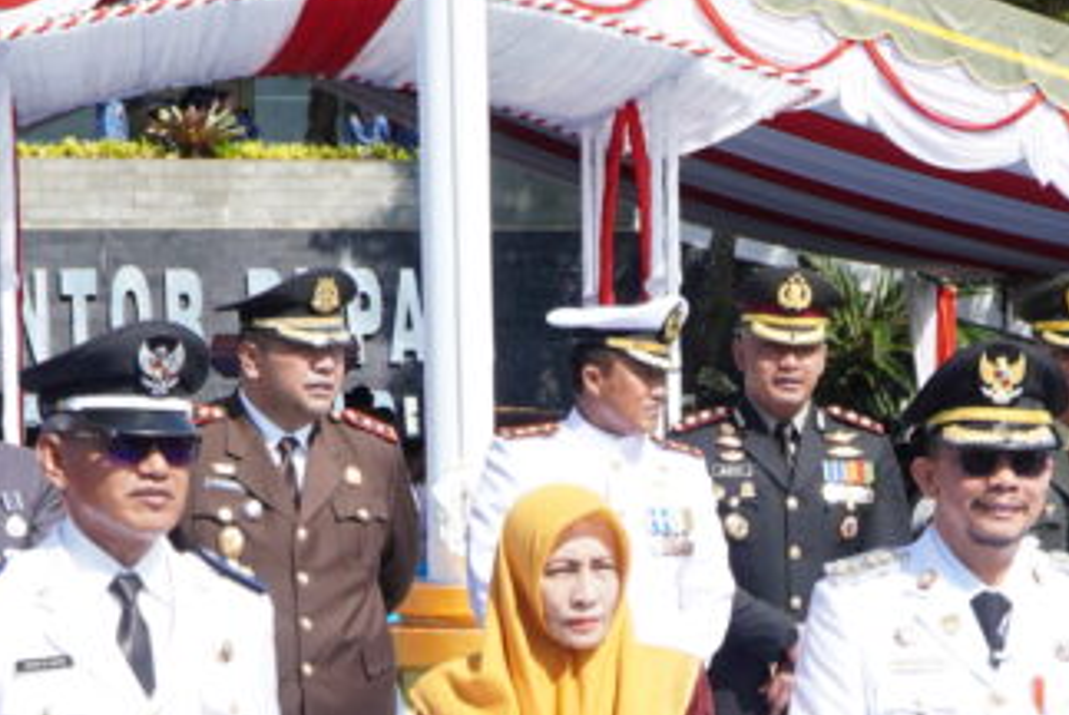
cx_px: 811
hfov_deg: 17.8
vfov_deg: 11.9
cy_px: 786
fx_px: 3388
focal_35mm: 114
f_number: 6.3
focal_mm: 24
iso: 100
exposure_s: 1/250
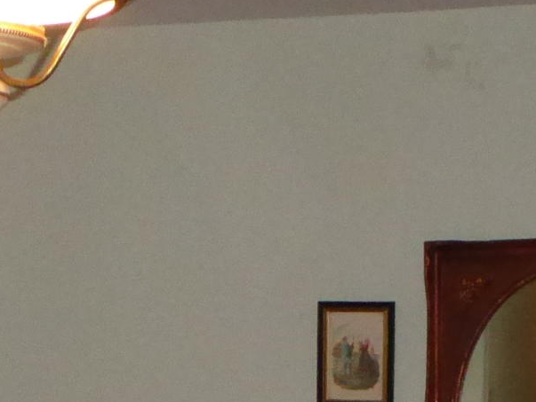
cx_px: 51
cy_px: 802
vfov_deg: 7.9
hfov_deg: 11.0
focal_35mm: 179
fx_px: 2773
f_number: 3.7
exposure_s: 1/60
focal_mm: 6.3
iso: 800
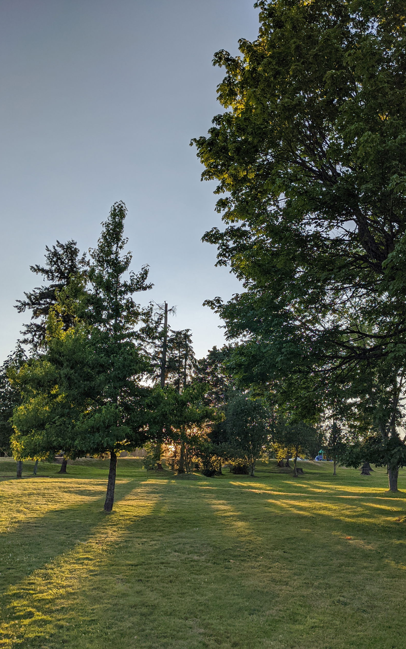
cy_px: 326
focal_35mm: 29
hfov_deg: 43.0
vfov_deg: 64.6
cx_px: 232
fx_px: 513
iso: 69
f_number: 1.73
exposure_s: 1/2611
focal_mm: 4.38
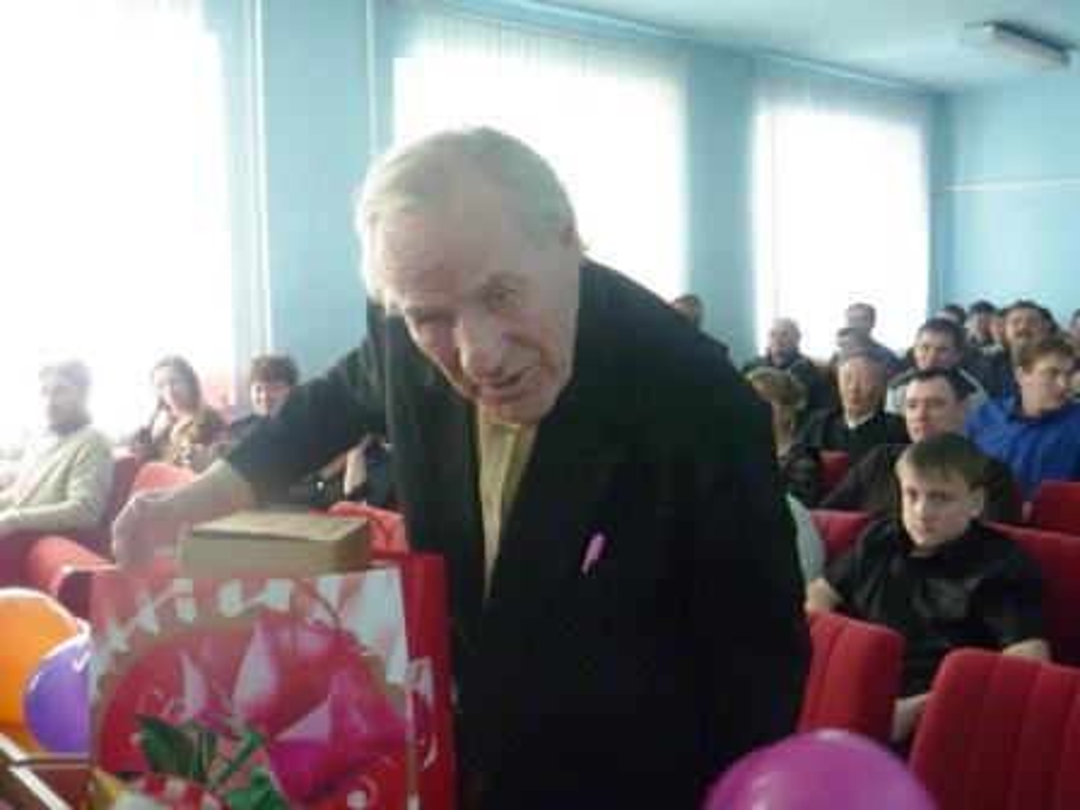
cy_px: 405
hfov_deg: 52.6
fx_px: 1092
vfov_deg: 40.7
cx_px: 540
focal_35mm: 35
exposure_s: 1/60
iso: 500
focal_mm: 6.3
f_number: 3.5
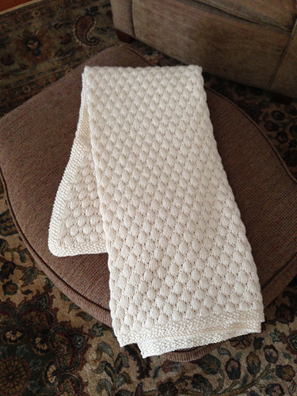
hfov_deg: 42.9
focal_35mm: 33
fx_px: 378
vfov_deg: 55.4
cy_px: 198
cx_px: 148
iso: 200
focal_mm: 4.12
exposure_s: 1/20
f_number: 2.4
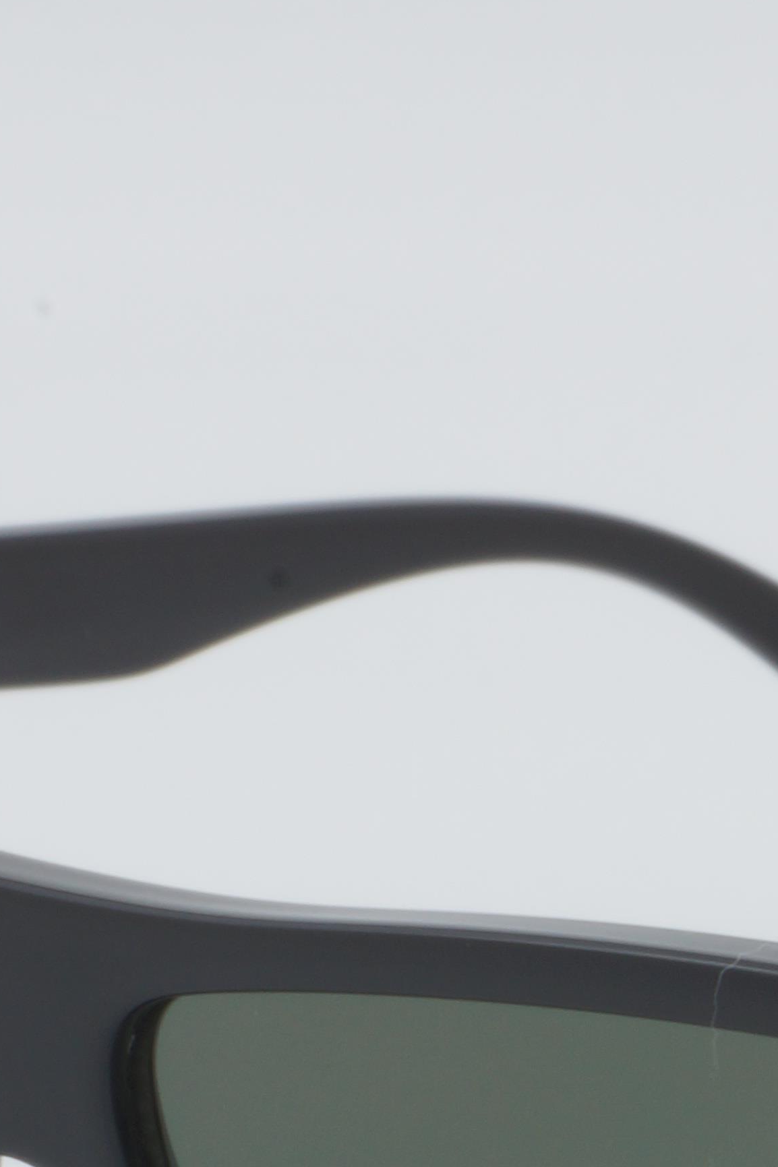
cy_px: 1340
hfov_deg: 5.3
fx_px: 8428
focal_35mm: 260
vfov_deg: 7.9
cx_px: 1021
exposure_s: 1/3
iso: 100
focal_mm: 50
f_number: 32
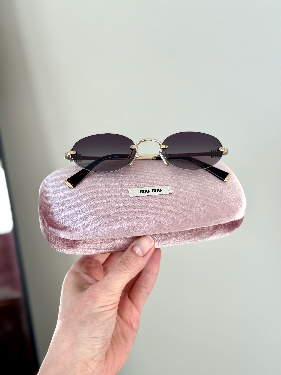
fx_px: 520
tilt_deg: -24.4
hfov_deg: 30.3
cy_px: 188
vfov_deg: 39.7
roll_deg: -1.5
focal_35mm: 48
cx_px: 140
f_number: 1.78
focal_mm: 6.76
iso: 50
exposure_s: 1/137
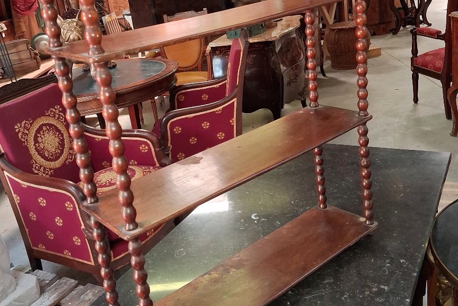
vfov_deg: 33.9
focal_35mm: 39
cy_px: 102
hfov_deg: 49.5
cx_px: 222
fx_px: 496
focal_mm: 4
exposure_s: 1/100
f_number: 1.8
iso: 400
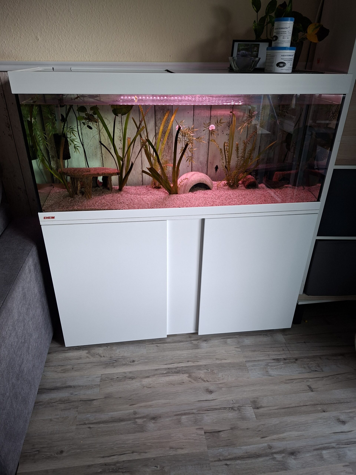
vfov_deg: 73.9
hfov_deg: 58.9
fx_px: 315
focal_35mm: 23
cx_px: 178
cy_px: 238
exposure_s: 1/40
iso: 250
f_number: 1.8
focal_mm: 5.54
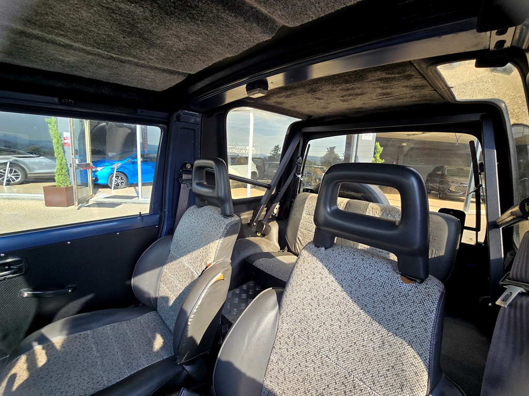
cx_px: 264
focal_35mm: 13
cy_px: 198
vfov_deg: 89.9
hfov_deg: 106.2
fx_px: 199
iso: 50
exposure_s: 1/322
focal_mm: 2.2
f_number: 2.2
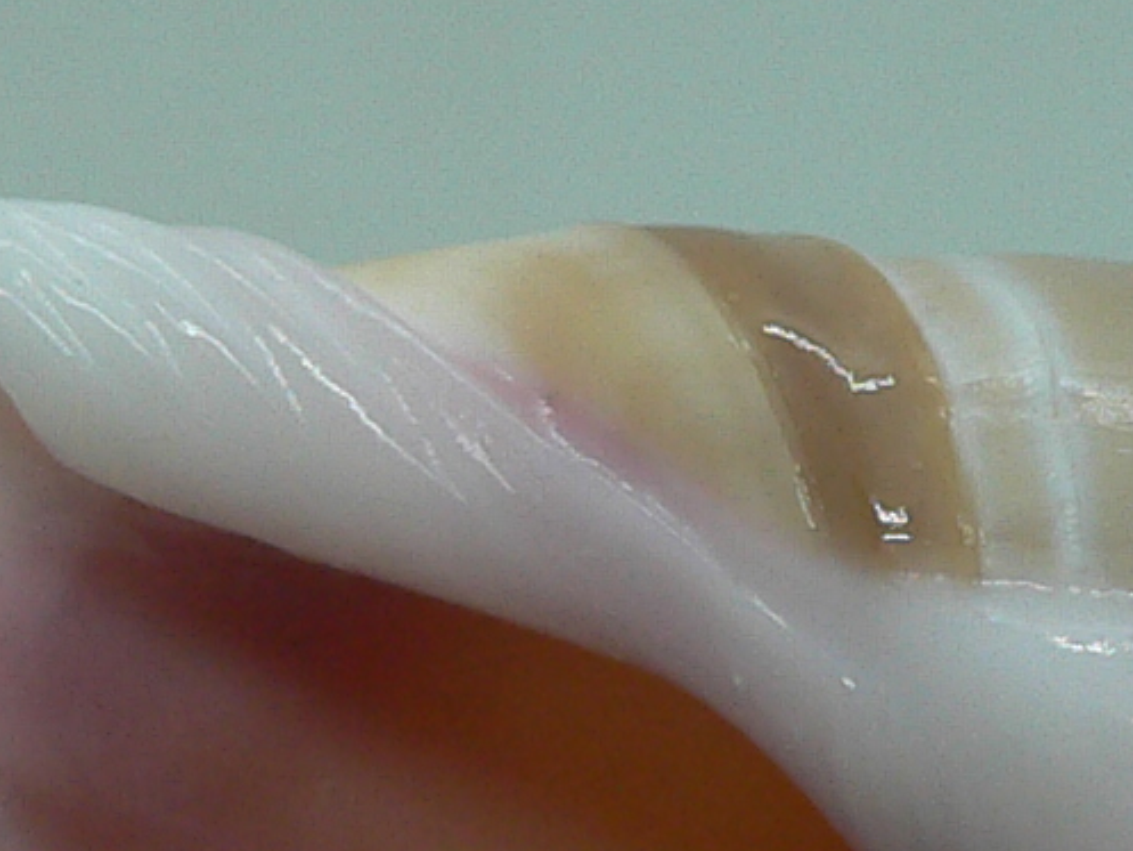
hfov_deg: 13.8
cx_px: 1042
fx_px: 4649
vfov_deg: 10.3
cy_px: 922
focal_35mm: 142
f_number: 2.8
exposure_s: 1/60
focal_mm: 4.6
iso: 80
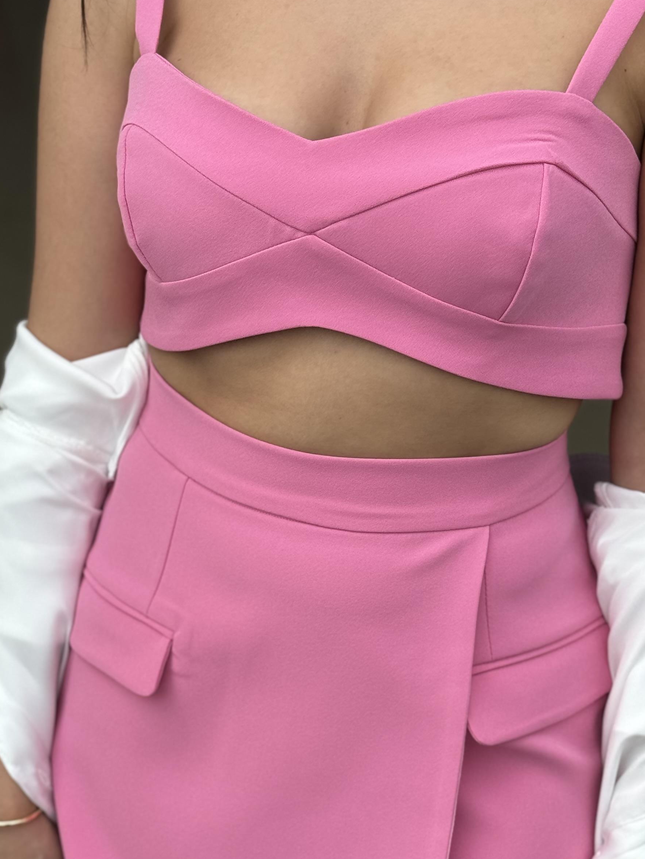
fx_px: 2037
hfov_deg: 18.0
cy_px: 566
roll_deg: -3.3
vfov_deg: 23.7
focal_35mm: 82
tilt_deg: -28.5
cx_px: 368
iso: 64
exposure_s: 1/621
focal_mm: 6.76
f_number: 1.78
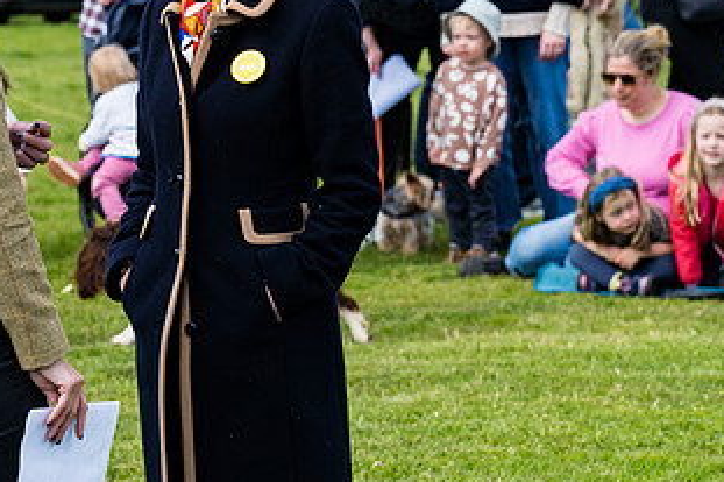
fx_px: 5065
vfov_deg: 5.4
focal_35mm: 252
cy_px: 199
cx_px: 142
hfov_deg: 8.2
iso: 400
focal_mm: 135
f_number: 8
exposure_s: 1/1600
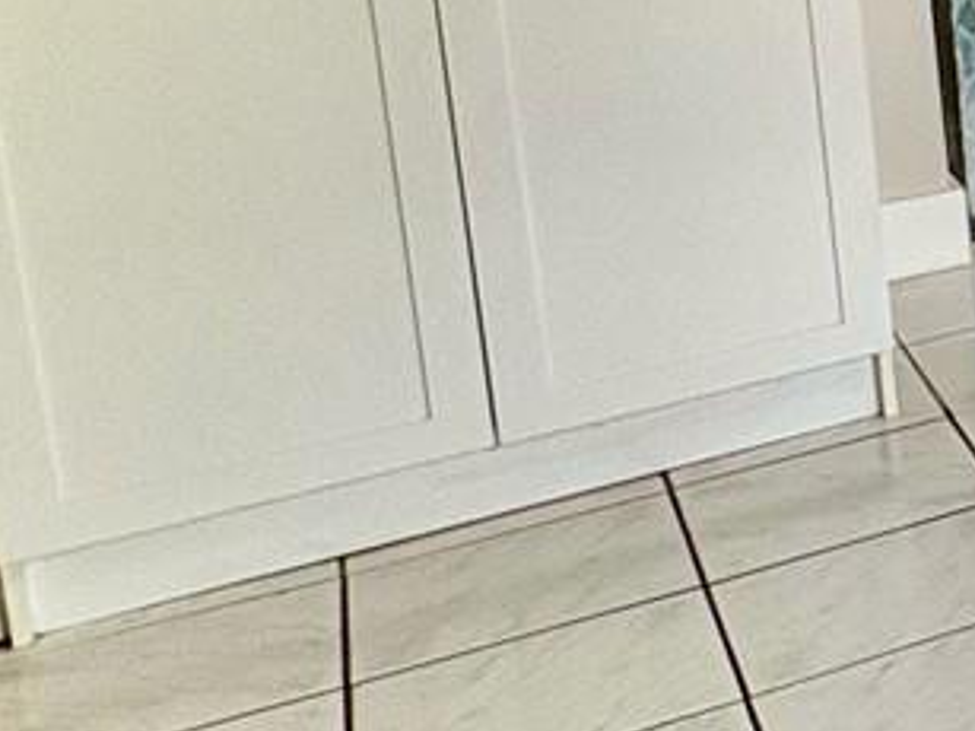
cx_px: 2229
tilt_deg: -9.9
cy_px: -184
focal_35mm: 73
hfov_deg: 15.9
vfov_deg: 18.9
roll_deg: -1.1
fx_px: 2055
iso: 125
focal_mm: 2.22
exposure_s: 1/120
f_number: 2.2
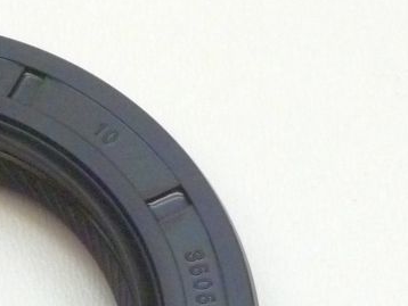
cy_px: 377
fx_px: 2394
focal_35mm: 203
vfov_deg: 7.3
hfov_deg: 9.6
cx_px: -115
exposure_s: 1/30
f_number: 4.2
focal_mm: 12.8
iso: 400
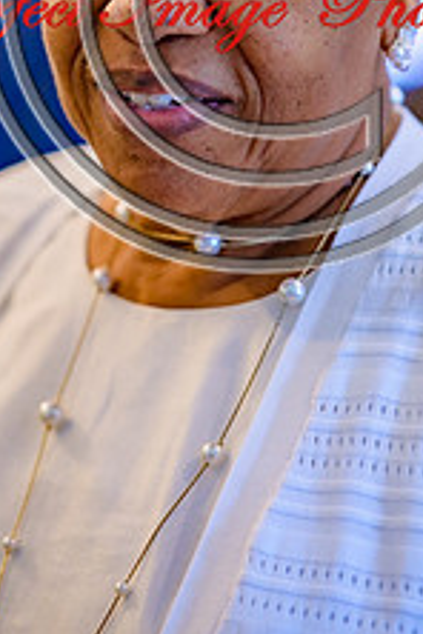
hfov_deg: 6.4
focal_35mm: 213
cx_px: 257
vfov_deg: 9.6
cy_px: 6
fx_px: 3754
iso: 640
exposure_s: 1/125
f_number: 2.2
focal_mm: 105
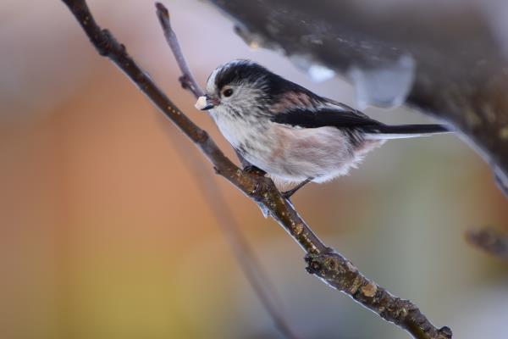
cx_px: 254
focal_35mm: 420
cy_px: 170
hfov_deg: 4.9
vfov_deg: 3.3
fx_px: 5926
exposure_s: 1/400
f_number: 5.6
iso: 400
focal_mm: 280
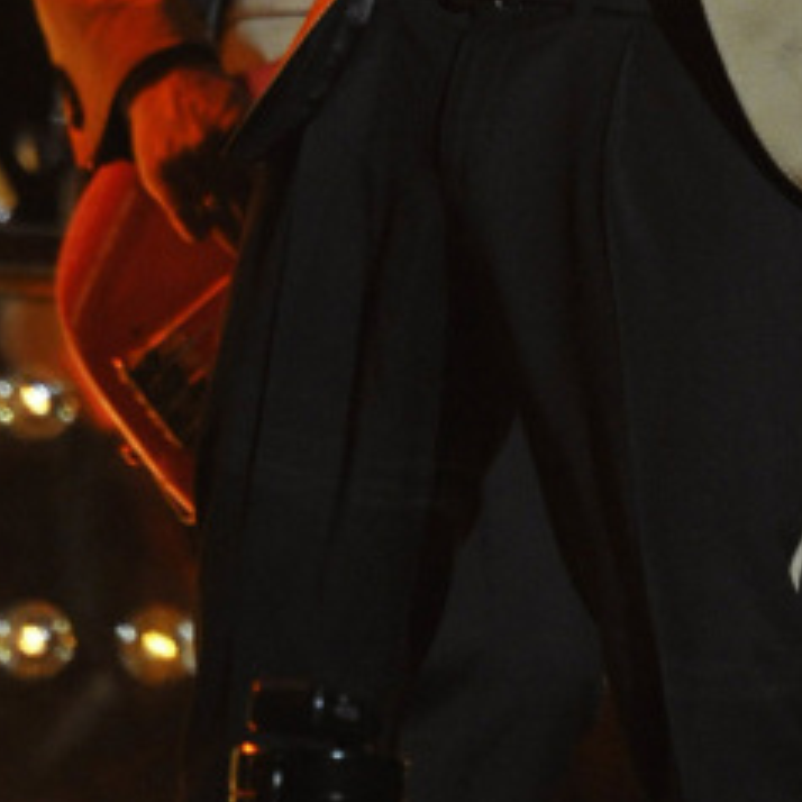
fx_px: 59239
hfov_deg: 0.8
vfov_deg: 0.8
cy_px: -145
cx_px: 691
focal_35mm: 2260
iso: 5000
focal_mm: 650
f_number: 4.8
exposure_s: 1/320
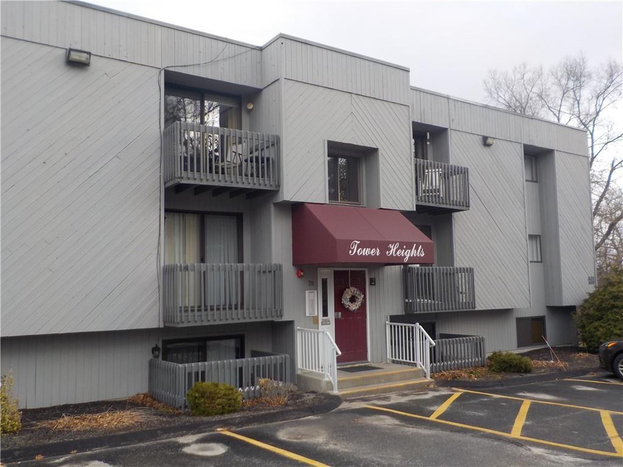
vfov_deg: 46.8
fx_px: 540
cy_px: 234
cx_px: 312
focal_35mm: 30
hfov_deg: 60.0
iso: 125
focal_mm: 4.1
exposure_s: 1/200
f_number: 3.3
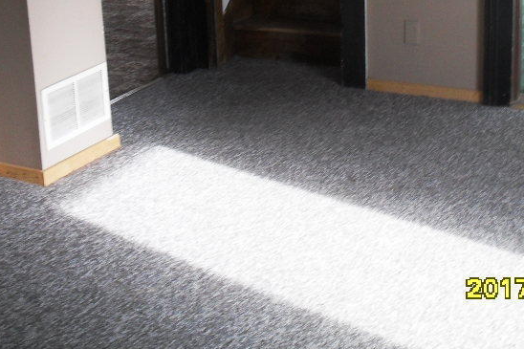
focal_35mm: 68
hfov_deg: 29.6
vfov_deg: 19.4
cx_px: 310
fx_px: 989
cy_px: -9
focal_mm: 6.3
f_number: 3.2
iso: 120
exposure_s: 1/45
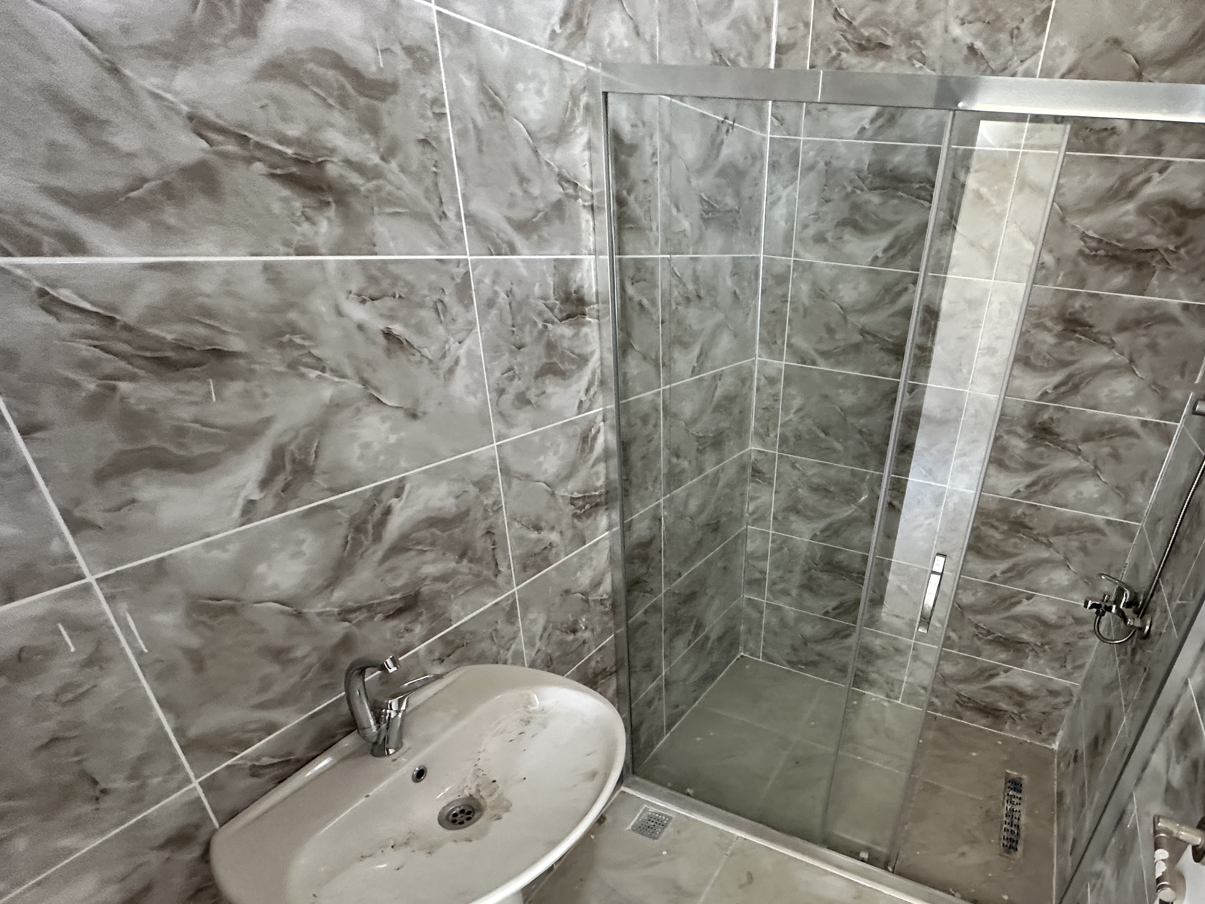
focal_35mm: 19
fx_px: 661
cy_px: 606
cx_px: 780
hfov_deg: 82.4
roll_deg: -5.5
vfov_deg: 66.7
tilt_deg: -30.5
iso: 640
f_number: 2.2
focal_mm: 2.22
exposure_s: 1/60
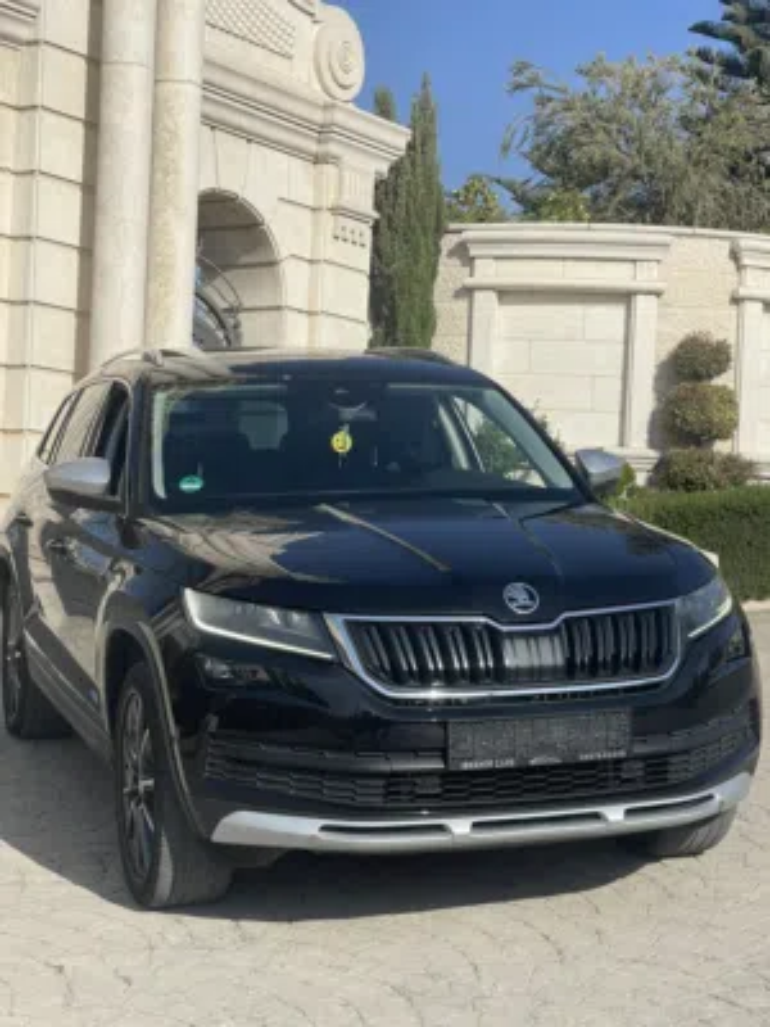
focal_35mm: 64
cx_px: 385
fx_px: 1898
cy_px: 514
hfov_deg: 22.9
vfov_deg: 30.3
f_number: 2.2
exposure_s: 1/1815
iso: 20
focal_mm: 7.5
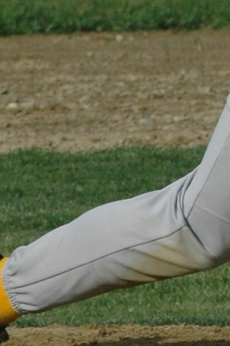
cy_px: -1
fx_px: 16349
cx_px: 449
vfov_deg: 1.2
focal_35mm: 1704
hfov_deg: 0.8
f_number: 14
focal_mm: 210
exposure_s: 1/640
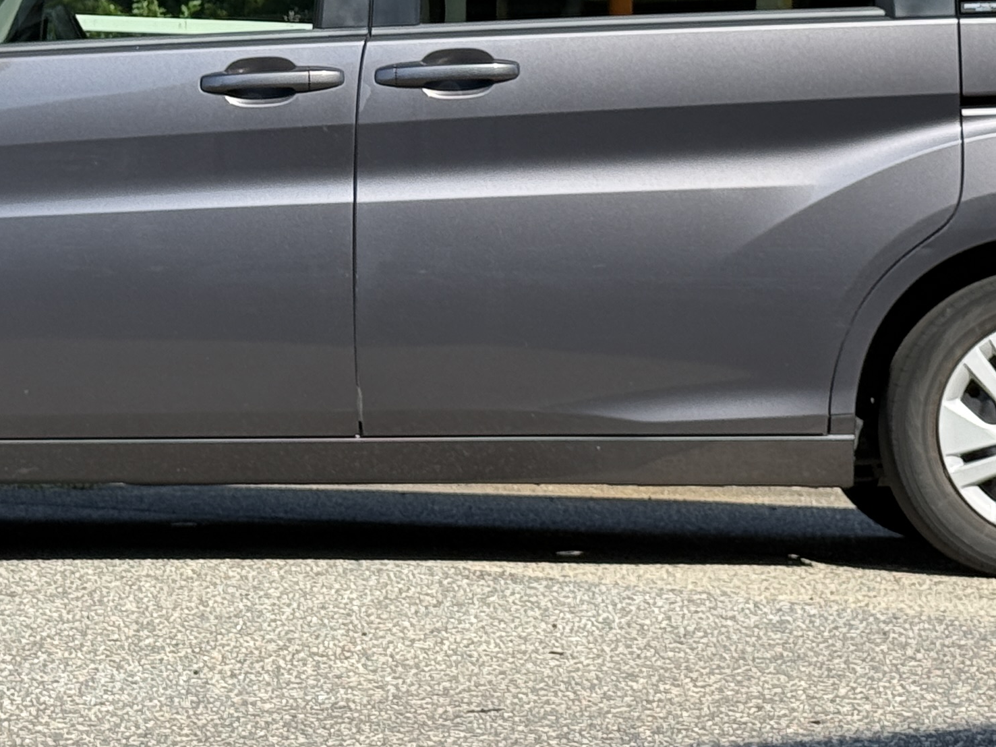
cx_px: 333
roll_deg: +0.4
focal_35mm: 131
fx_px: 3770
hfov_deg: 15.0
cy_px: 100
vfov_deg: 11.3
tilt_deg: +1.9
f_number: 1.78
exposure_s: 1/2762
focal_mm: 6.76
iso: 64
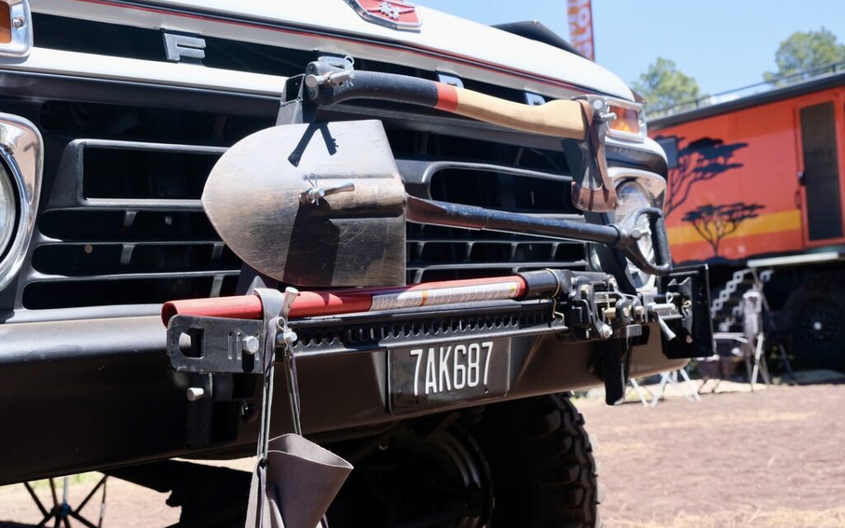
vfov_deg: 28.6
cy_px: 262
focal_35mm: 45
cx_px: 423
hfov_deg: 44.4
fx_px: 1036
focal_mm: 29.2
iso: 320
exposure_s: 1/320
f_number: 5.6
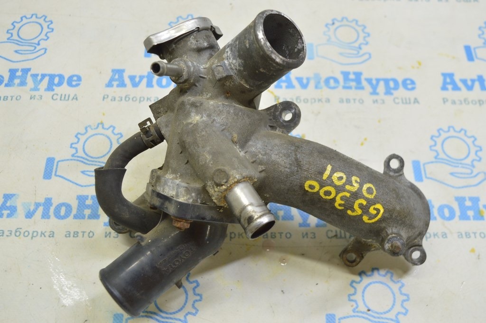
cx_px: 243
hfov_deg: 49.6
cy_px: 162
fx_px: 526
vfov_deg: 34.2
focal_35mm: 39
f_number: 5.6
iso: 400
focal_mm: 26
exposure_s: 1/20
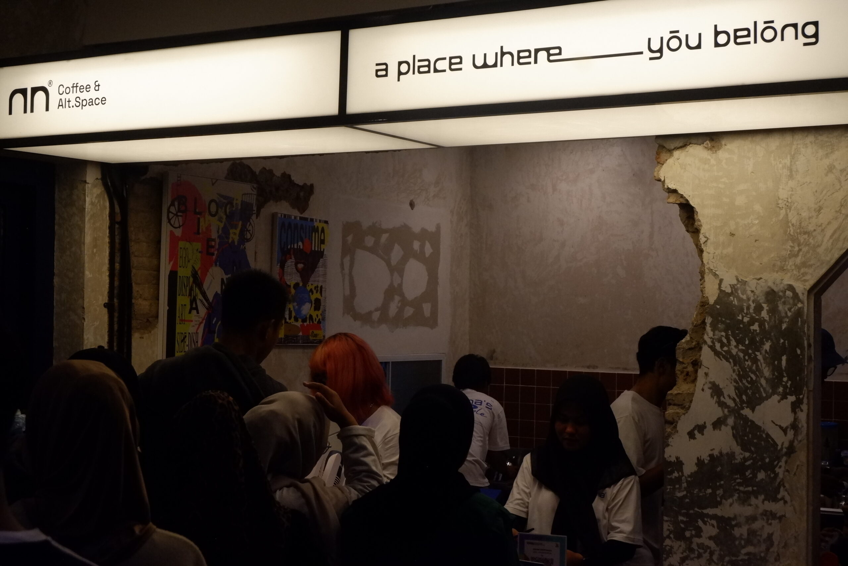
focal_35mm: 56
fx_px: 1319
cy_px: 283
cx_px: 424
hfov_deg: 35.6
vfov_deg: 24.2
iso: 3200
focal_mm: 37.1
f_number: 7.1
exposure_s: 1/320
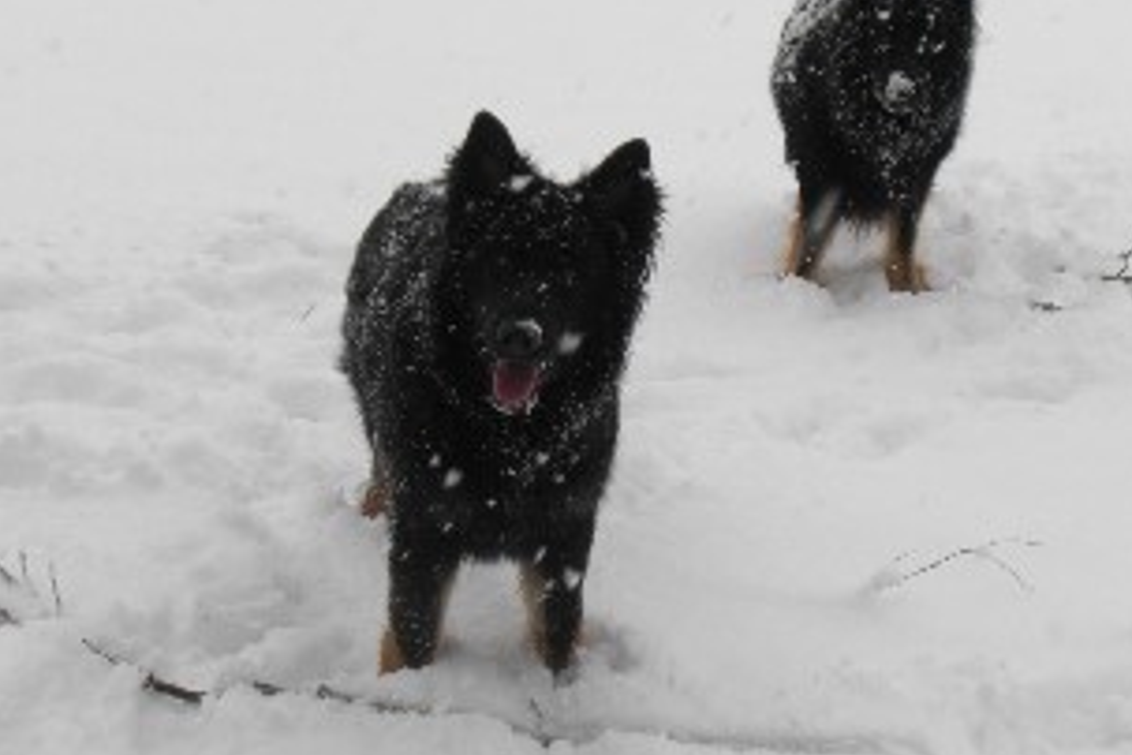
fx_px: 2390
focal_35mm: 76
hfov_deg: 26.6
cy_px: 381
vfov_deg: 17.9
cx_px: 616
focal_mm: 10.4
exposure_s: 1/160
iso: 64
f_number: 4
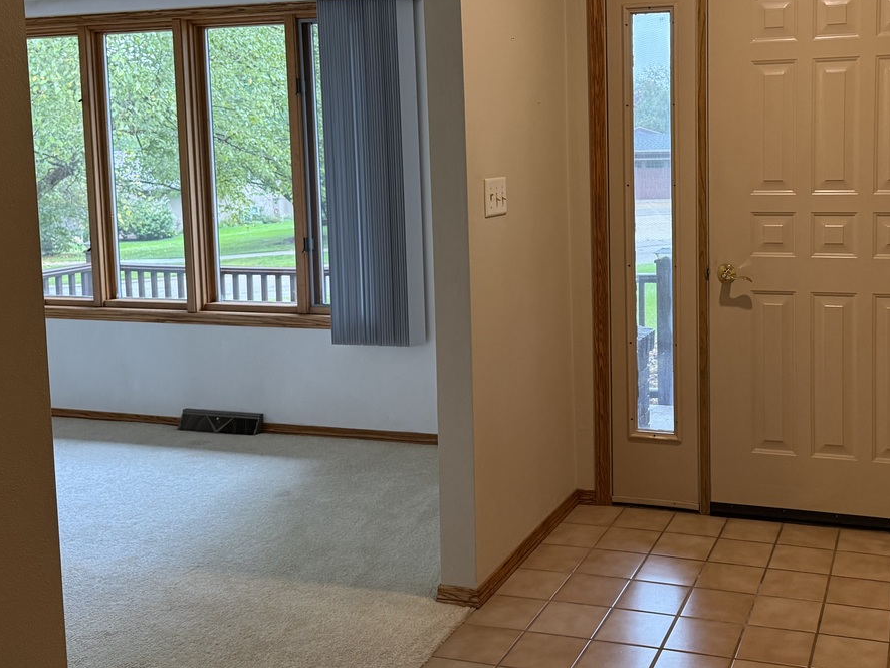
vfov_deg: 36.5
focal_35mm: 39
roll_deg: +1.3
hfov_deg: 46.8
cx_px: 622
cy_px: 231
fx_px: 1003
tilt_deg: -4.8
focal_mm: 6.76
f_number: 1.78
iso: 250
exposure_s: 1/60
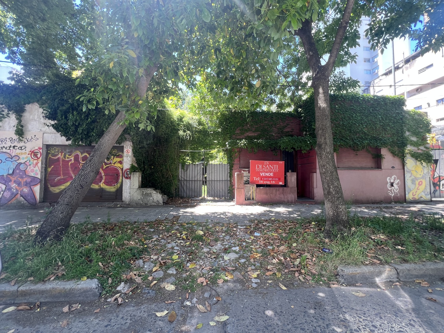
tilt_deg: +1.2
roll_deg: +0.3
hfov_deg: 106.2
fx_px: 167
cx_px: 222
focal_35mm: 13
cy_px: 166
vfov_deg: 89.9
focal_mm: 1.57
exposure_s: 1/99
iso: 80
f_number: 1.8
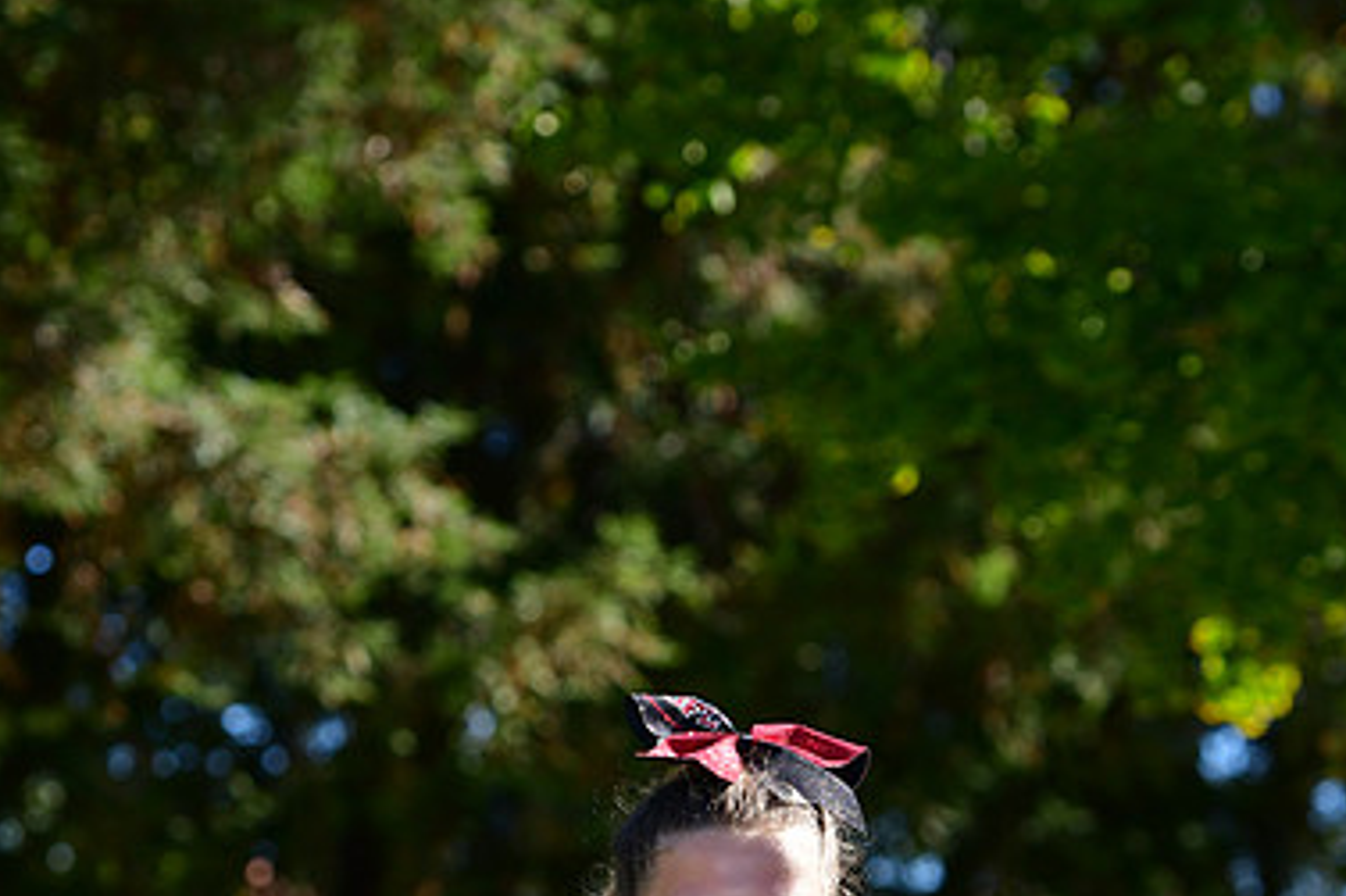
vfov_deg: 5.4
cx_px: 684
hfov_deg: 8.1
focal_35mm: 254
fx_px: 9492
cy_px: 1021
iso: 400
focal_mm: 110
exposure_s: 1/1600
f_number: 4.5
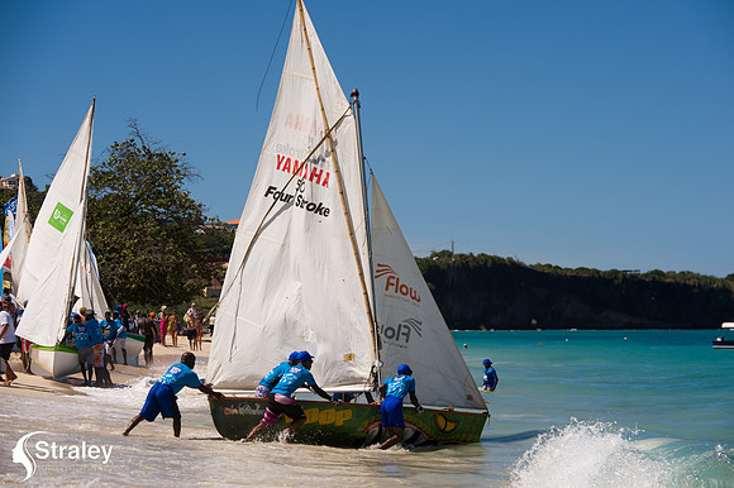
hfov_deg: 17.7
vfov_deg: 11.8
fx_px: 2364
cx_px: 367
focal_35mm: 116
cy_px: 244
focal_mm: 116
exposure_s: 1/800
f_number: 8
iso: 100
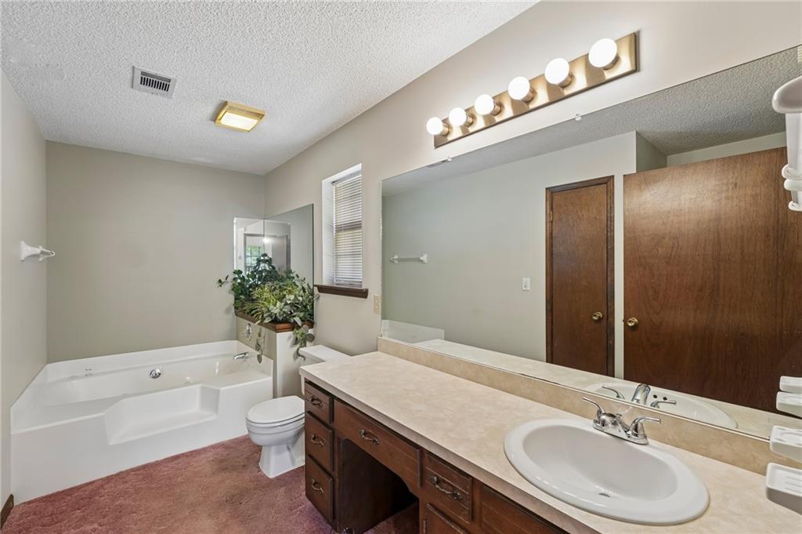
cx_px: 401
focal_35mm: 15
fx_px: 327
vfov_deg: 78.4
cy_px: 267
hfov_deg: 101.6
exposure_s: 1/8
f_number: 8
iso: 320
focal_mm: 14.7
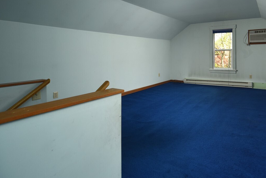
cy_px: 52
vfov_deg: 59.8
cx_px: 203
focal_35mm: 20
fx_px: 148
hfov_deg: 77.0
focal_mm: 12
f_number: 6.3
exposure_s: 1/200
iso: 200
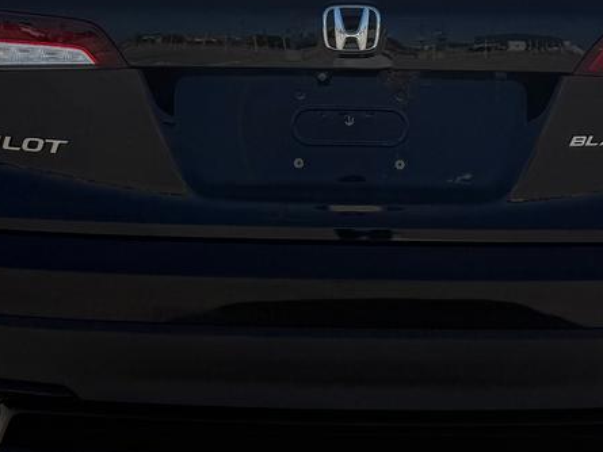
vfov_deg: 20.5
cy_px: -15
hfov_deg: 28.1
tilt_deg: -4.8
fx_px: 1202
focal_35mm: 69
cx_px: 333
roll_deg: +0.7
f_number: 1.78
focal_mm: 6.76
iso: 80
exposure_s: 1/10309
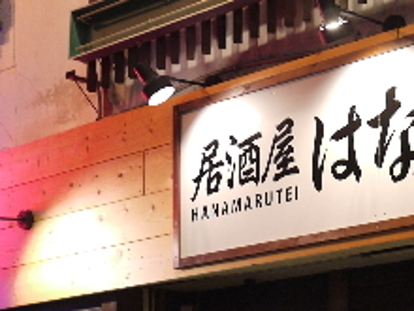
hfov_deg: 17.2
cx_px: 497
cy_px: 415
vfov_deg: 13.1
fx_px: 1304
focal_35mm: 109
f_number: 1.7
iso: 200
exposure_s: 1/30
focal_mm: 20
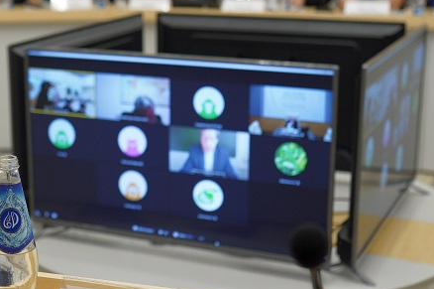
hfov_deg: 25.1
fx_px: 963
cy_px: 149
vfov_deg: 17.0
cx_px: 114
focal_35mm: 80
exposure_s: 1/80
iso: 400
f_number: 2.5
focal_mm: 35
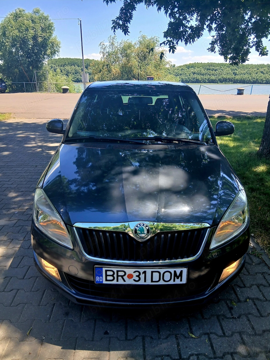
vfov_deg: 67.3
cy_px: 180
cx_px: 135
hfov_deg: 53.0
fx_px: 270
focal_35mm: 26
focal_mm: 3.98
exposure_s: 1/112
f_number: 1.8
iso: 20
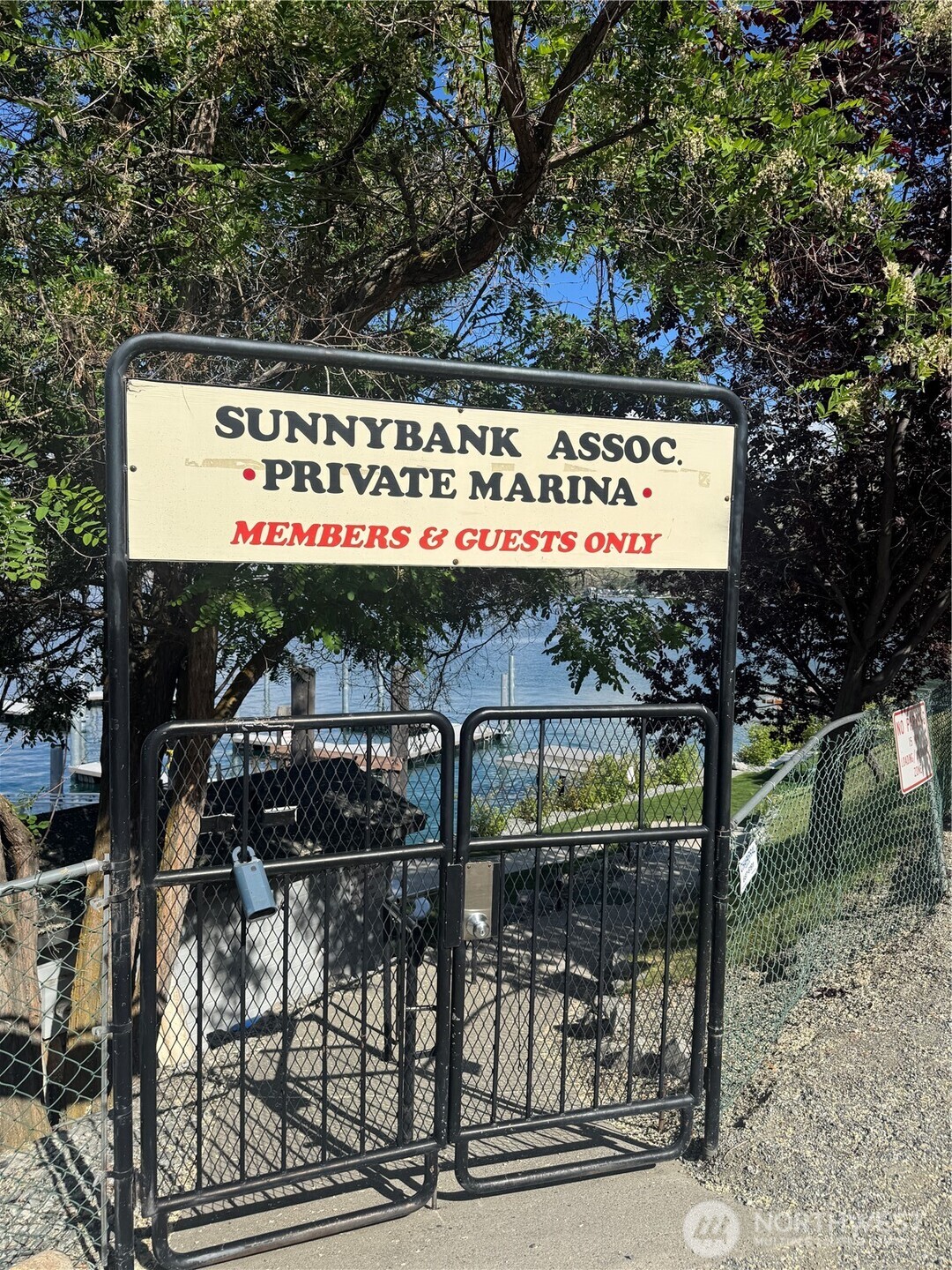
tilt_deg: -2.5
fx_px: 880
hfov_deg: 56.8
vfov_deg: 71.6
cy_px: 635
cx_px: 476
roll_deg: -0.8
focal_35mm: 24
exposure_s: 1/4608
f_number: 1.78
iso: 80
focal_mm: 6.76
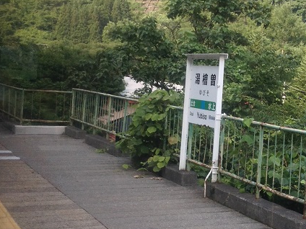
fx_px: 583
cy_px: 86
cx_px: 240
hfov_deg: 28.8
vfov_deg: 22.2
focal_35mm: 66
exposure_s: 1/363
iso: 50
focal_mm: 4.28
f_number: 2.4
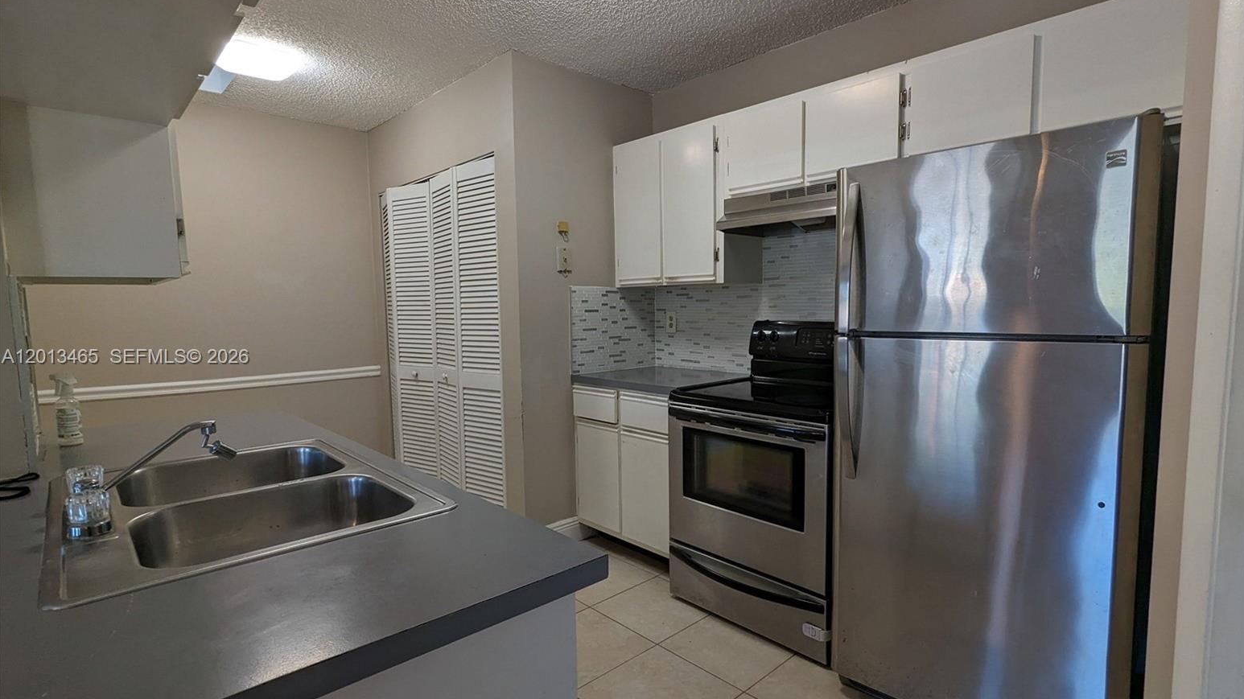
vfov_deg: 61.0
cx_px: 640
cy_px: 358
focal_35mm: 18
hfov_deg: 92.6
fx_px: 594
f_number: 2.2
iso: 47
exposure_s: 1/30
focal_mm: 2.35
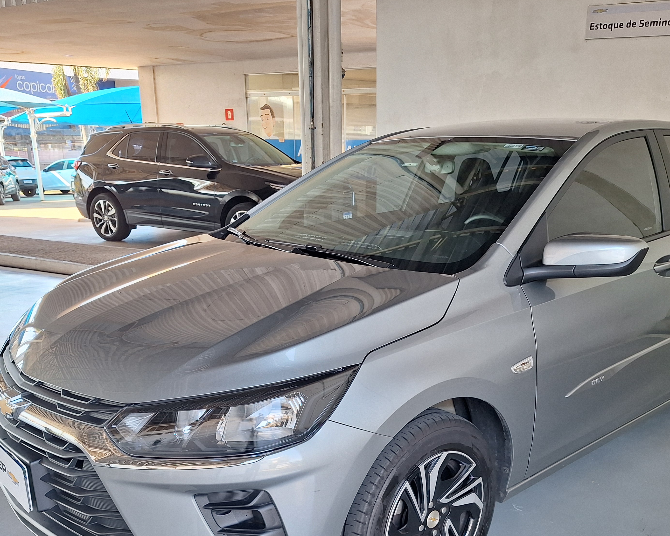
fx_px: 654
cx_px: 369
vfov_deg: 43.9
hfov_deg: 54.1
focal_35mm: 33
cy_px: 358
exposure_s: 1/120
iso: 50
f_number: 1.8
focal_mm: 5.54
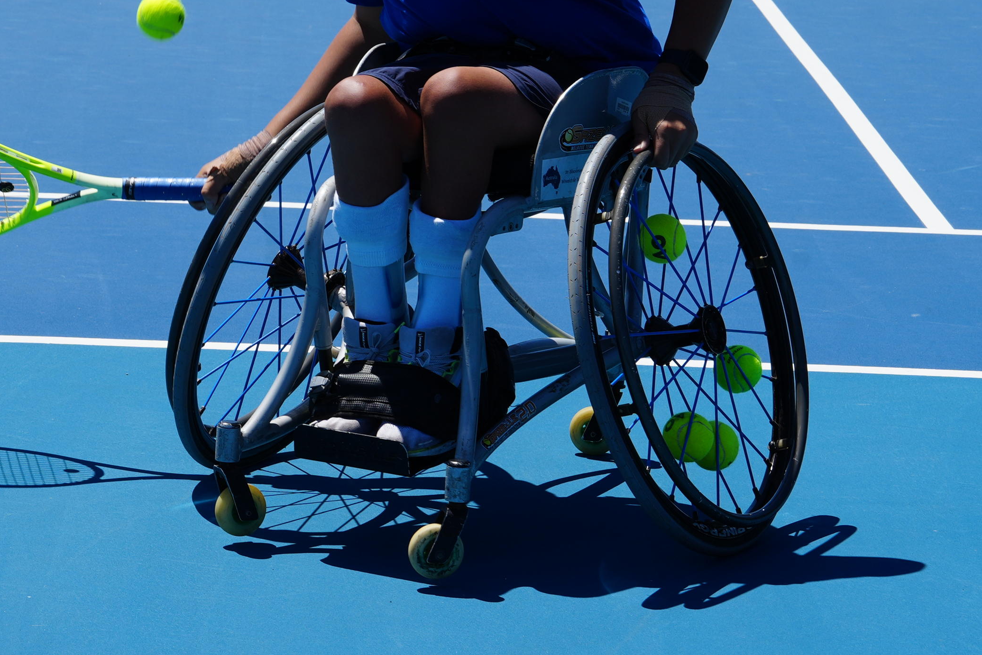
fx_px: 4610
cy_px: 94
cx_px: 289
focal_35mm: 169
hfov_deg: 12.1
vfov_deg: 8.1
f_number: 10
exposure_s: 1/200
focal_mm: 70
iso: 100
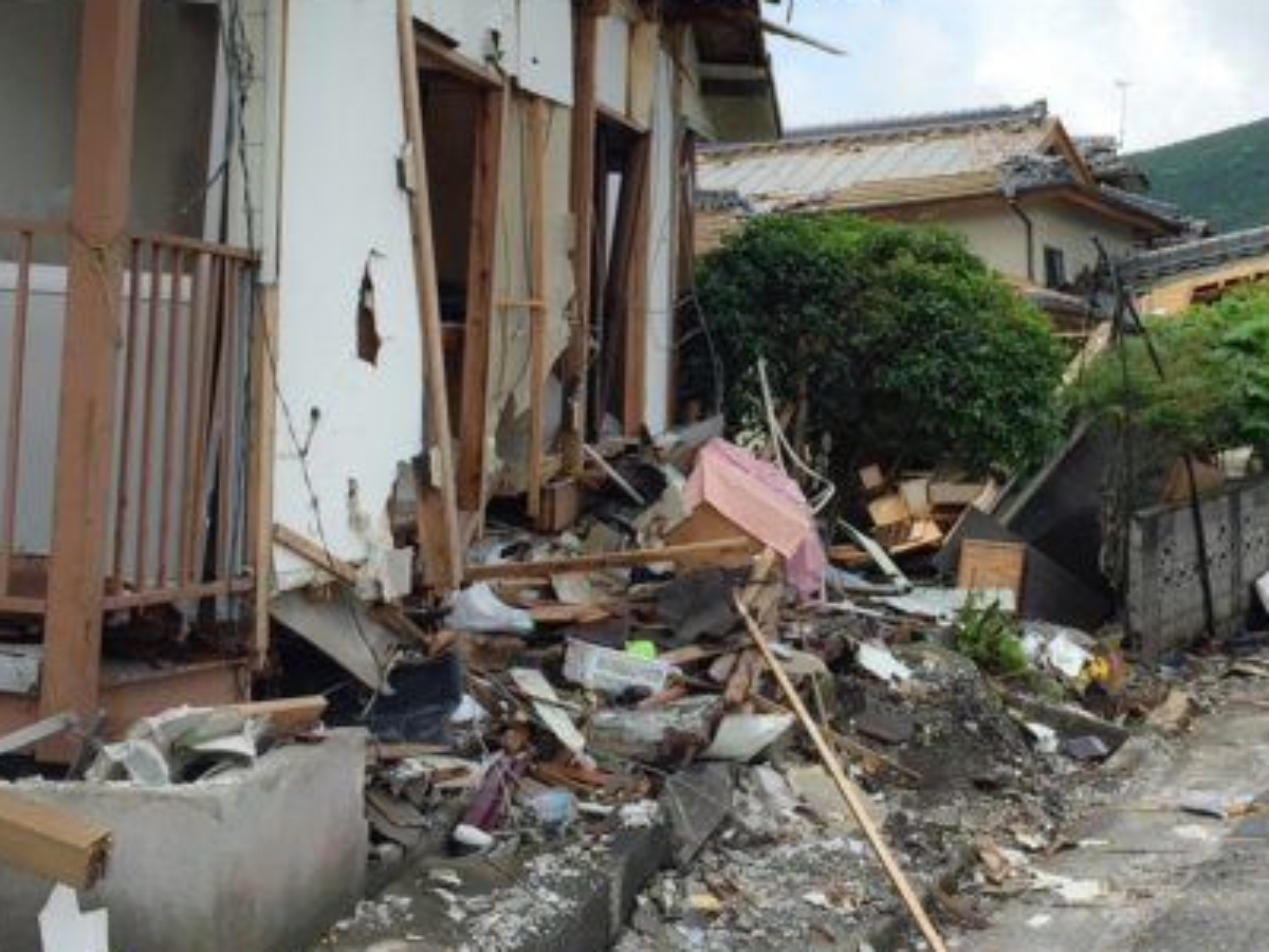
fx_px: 2126
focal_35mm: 58
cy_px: 222
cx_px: 847
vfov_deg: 24.9
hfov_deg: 32.9
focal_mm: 4.15
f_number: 2.2
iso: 32
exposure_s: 1/1276
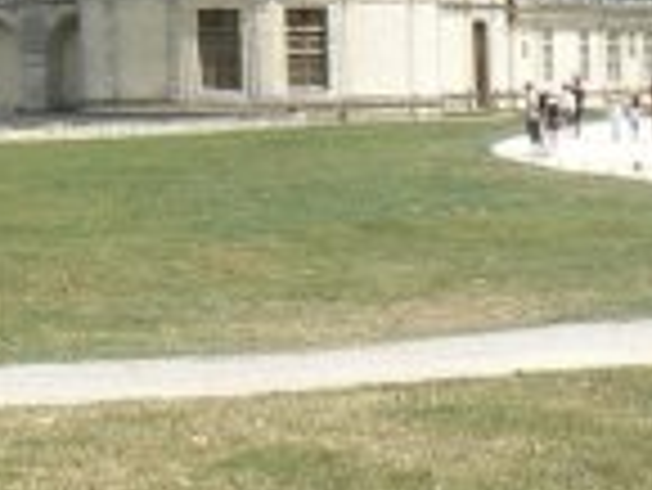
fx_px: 2243
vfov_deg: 11.9
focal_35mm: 119
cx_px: -342
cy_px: -265
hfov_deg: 15.2
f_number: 5.6
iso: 80
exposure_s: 1/500
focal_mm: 6
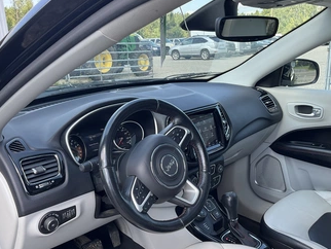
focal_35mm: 36
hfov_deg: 51.3
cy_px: 139
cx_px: 162
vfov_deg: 39.6
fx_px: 344
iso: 20
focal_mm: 3
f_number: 1.8
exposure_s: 1/164
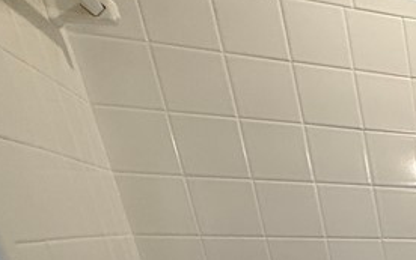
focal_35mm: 55
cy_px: 484
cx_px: 714
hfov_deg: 23.3
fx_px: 624
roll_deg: -1.0
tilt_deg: -22.4
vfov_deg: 18.1
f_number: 2.2
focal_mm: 2.22
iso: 100
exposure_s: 1/120
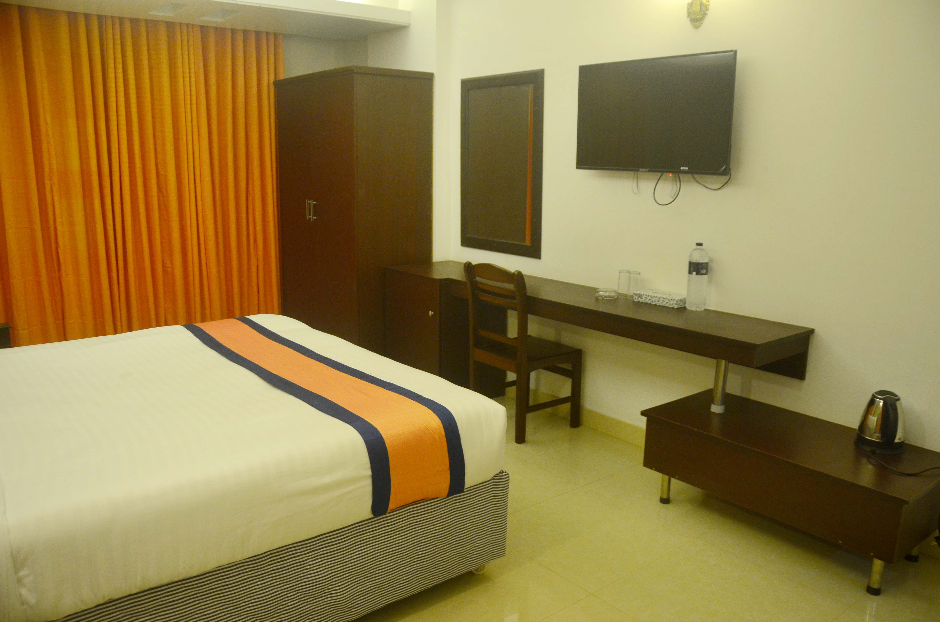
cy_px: 311
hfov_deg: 67.5
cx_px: 470
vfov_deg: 47.7
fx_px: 704
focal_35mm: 27
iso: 800
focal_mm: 18
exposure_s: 1/80
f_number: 4.5
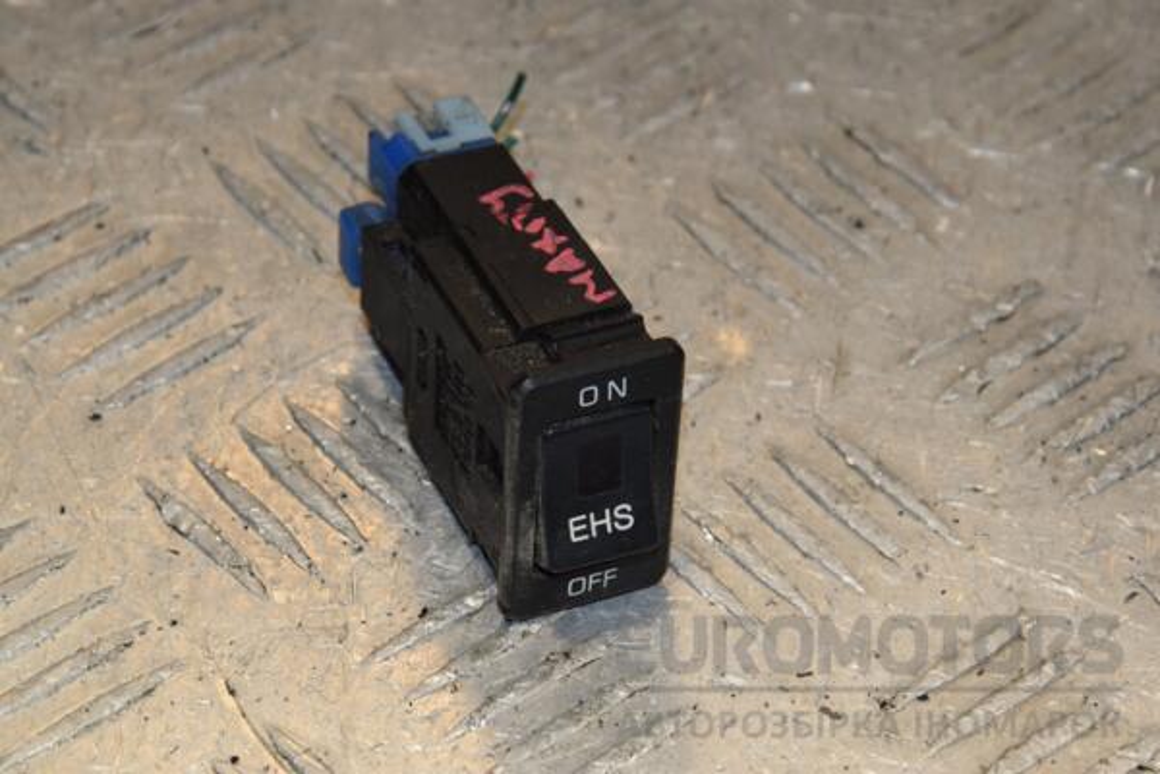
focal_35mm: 158
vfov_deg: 8.7
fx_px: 5075
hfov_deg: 13.0
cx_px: 580
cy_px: 387
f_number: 11
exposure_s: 1/200
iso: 800
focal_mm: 105
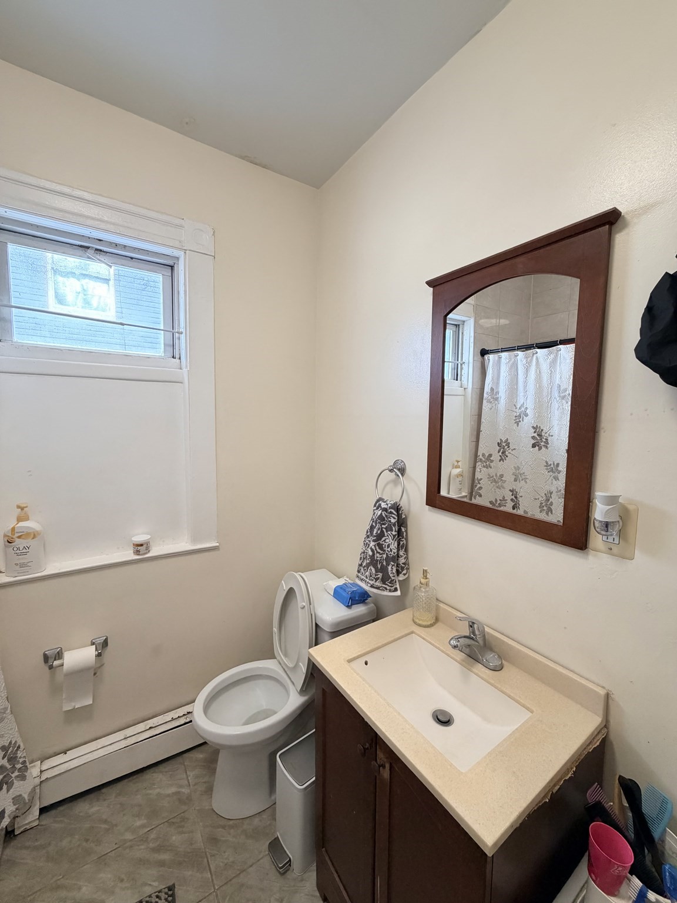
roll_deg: -0.3
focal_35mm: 14
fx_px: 365
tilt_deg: -4.8
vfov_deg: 102.1
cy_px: 452
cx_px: 338
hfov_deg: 85.7
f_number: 2.2
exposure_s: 1/60
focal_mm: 2.22
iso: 400
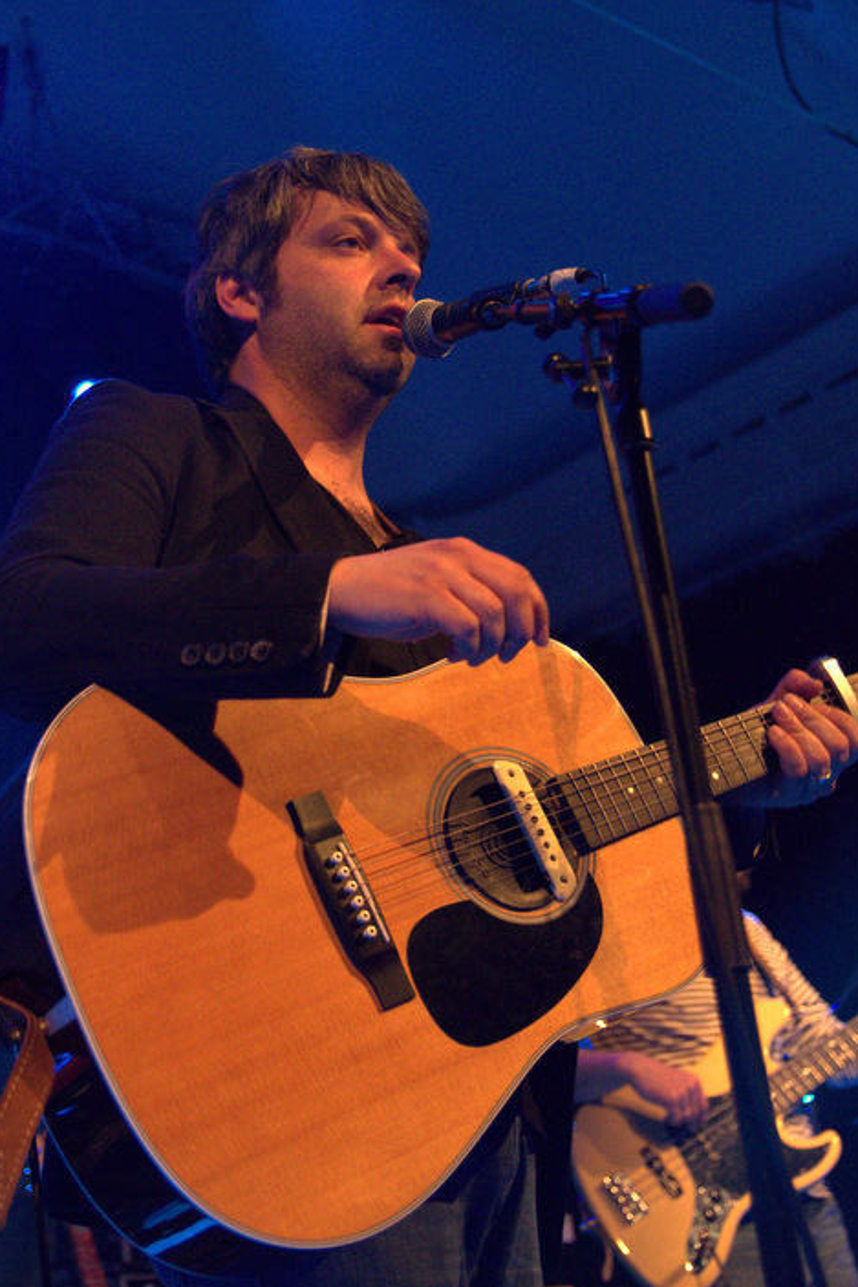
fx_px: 1592
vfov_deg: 44.0
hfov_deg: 30.2
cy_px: 656
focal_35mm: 45
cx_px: 430
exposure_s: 1/80
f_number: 2.8
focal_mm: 29
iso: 3200
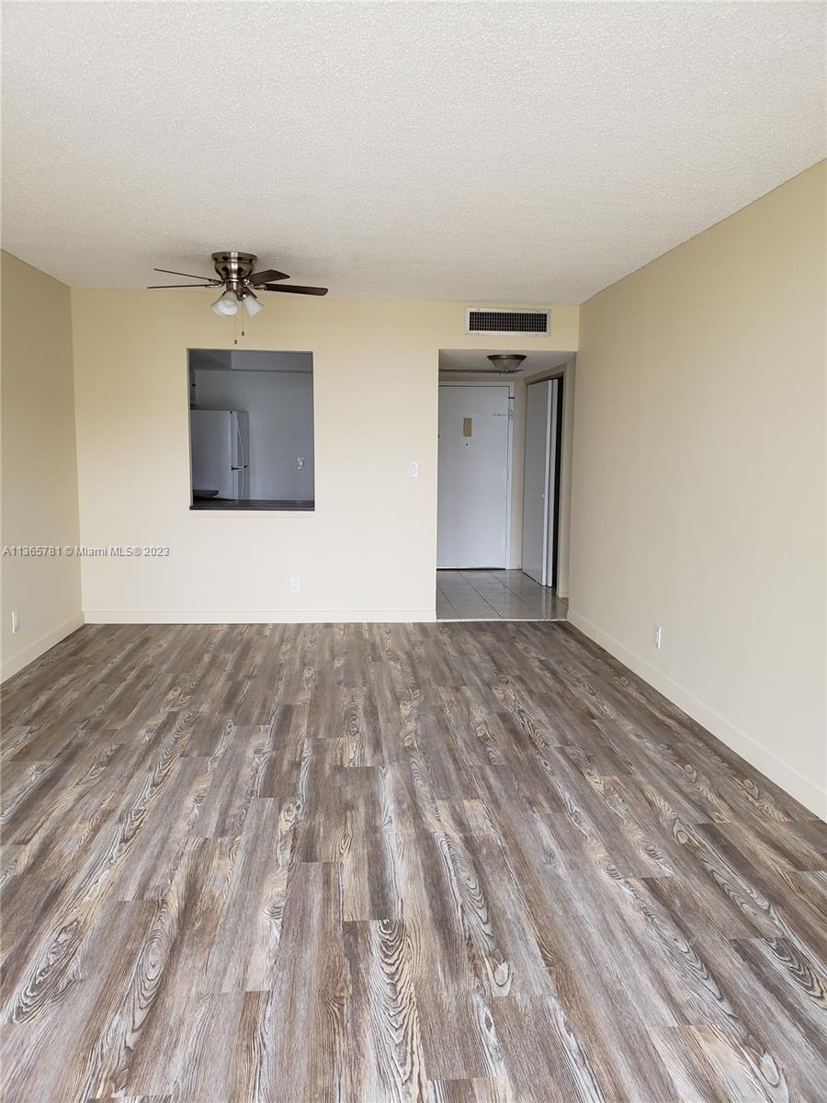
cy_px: 552
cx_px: 414
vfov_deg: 67.3
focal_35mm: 26
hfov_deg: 53.1
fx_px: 828
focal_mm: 4.3
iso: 80
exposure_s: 1/60
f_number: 2.4
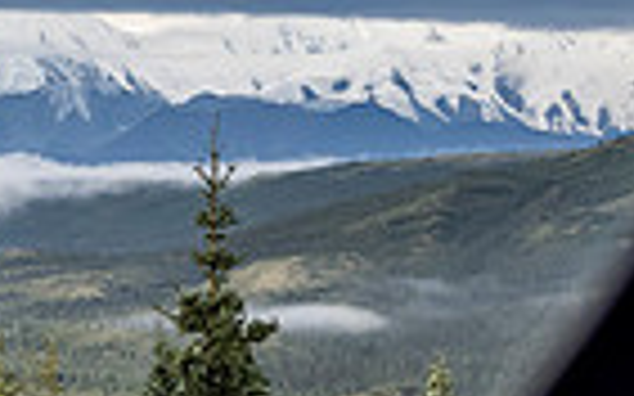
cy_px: 61
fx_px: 4214
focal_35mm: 244
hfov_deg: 8.6
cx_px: 49
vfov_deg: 5.4
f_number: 5
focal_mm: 28
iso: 400
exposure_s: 1/400
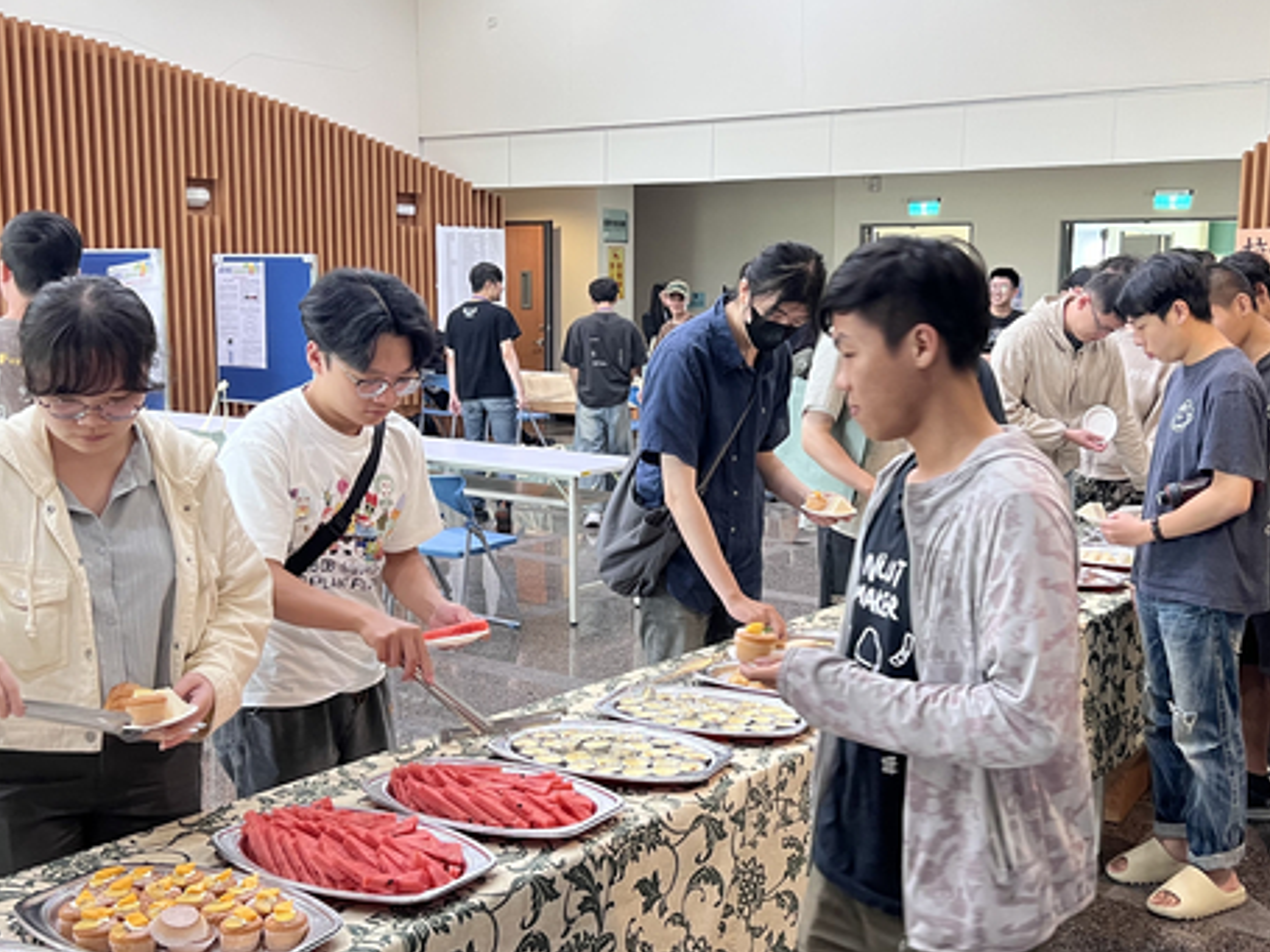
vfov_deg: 35.9
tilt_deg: -7.2
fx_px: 1467
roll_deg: -0.8
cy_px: 501
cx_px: 695
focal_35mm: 40
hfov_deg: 46.7
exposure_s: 1/60
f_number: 1.5
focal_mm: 5.7
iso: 125
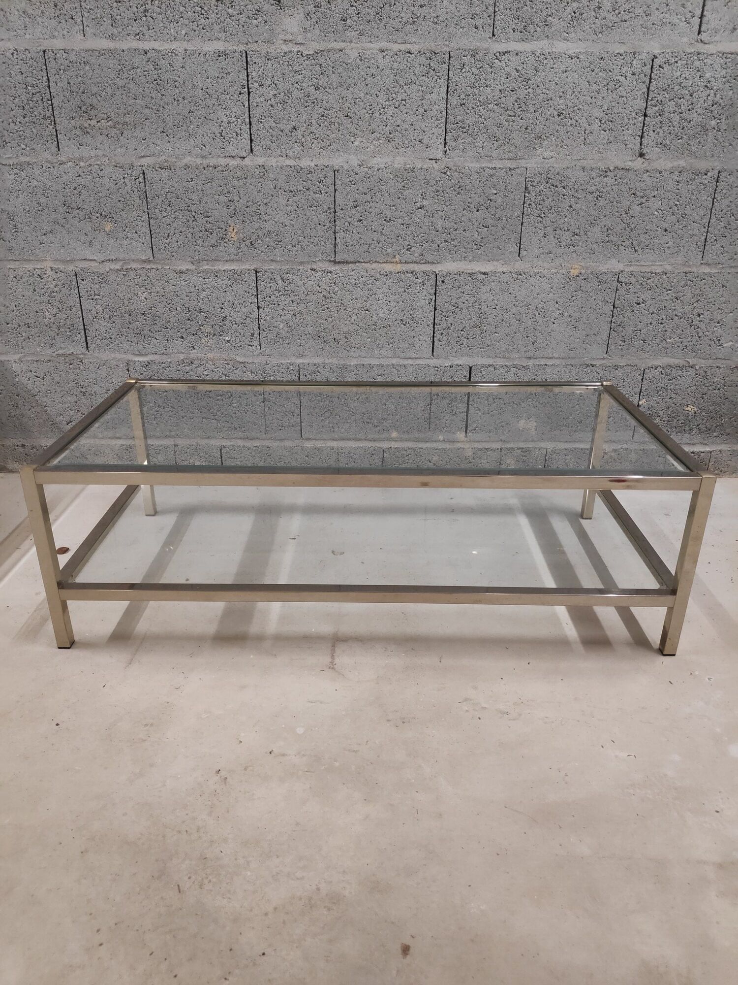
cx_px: 369
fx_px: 569
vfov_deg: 81.7
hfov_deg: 66.0
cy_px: 492
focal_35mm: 20
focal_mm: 3.94
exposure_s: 1/50
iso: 1054
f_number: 1.9
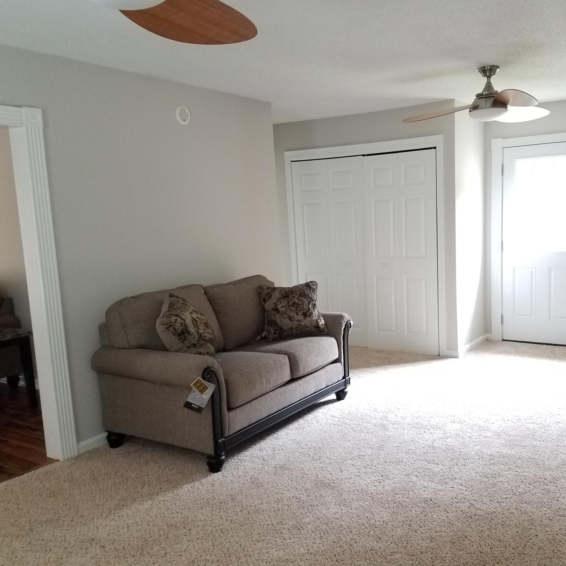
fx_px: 573
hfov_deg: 51.6
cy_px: 281
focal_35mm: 31
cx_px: 377
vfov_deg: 52.5
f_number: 1.7
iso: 200
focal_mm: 4.2
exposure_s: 1/13
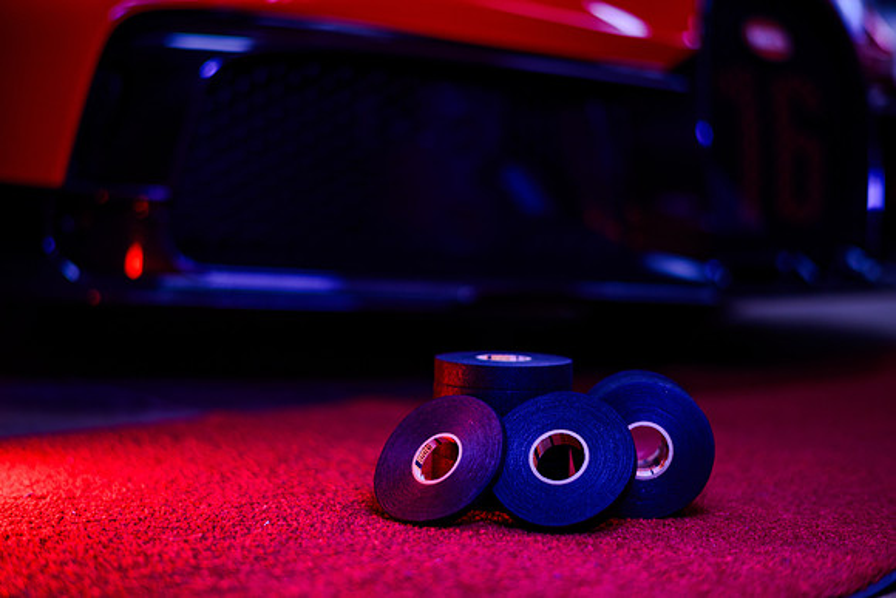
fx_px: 1444
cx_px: 448
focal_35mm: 58
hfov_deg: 34.5
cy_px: 299
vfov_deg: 23.4
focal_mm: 58
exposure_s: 1/60
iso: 400
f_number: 1.4
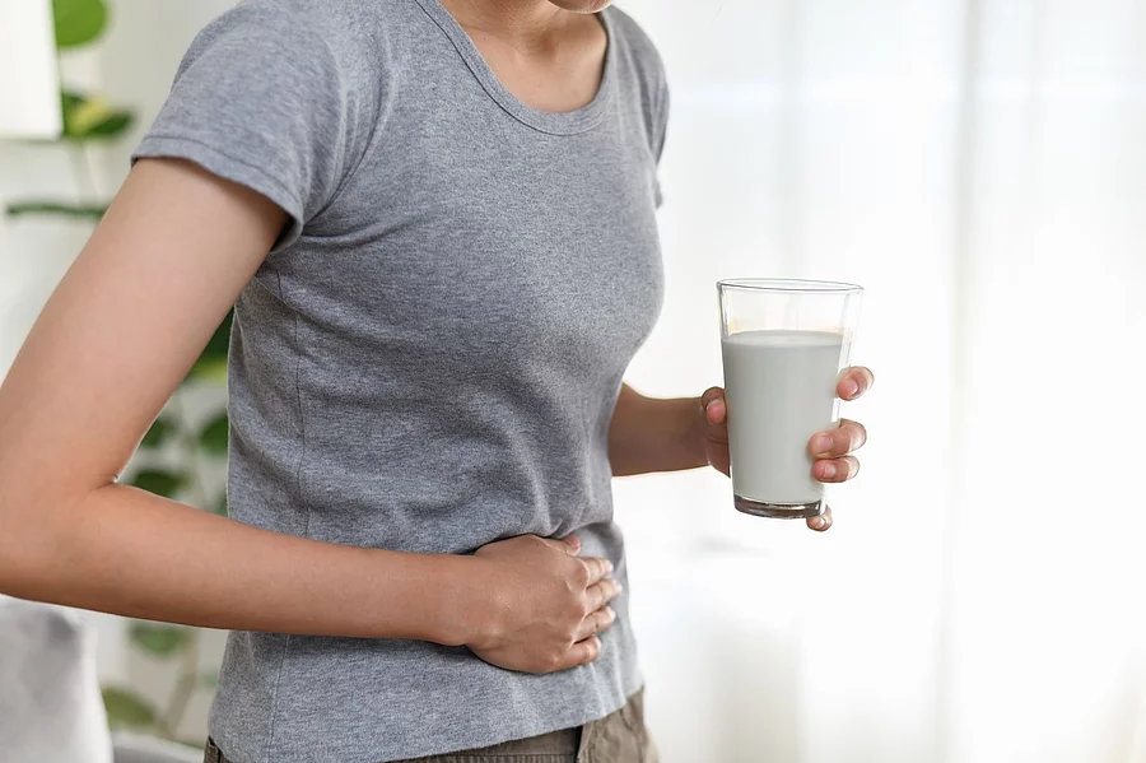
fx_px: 1591
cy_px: 382
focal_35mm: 50
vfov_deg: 27.0
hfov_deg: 39.6
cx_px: 573
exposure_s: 1/200
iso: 200
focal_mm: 50
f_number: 2.2
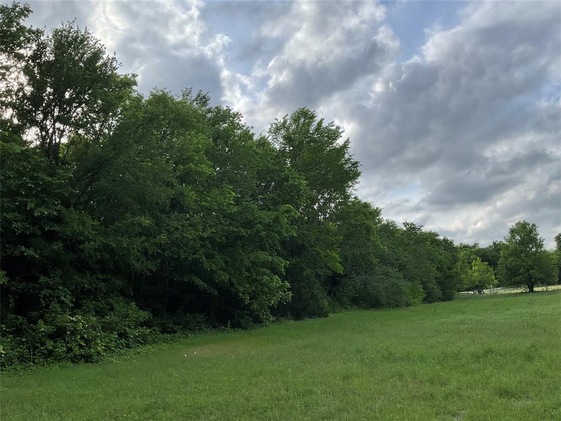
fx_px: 470
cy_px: 210
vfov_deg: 48.2
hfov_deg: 61.7
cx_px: 280
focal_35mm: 29
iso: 16
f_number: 1.8
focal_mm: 3
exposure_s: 1/1195
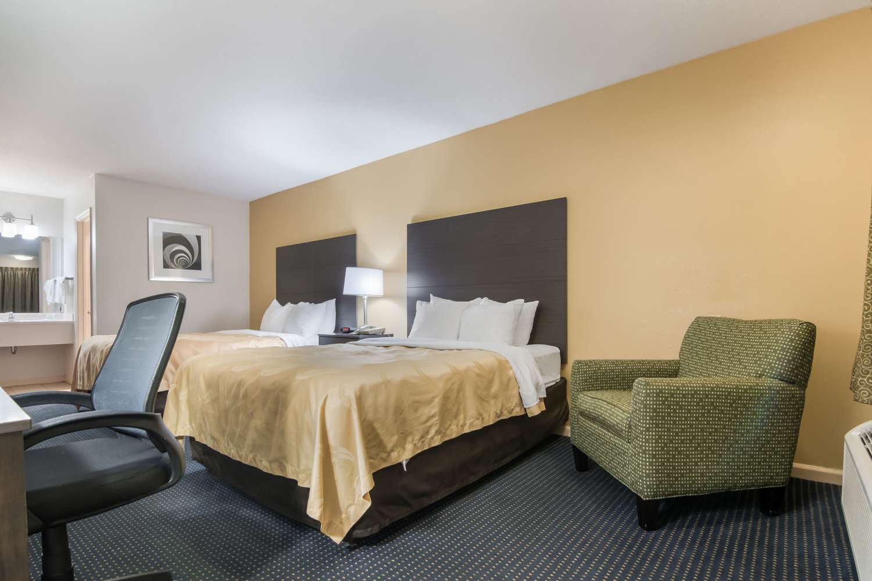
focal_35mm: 16
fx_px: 400
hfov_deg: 95.0
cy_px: 290
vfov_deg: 72.1
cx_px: 436
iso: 320
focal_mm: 11
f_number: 9
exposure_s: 1/1.25
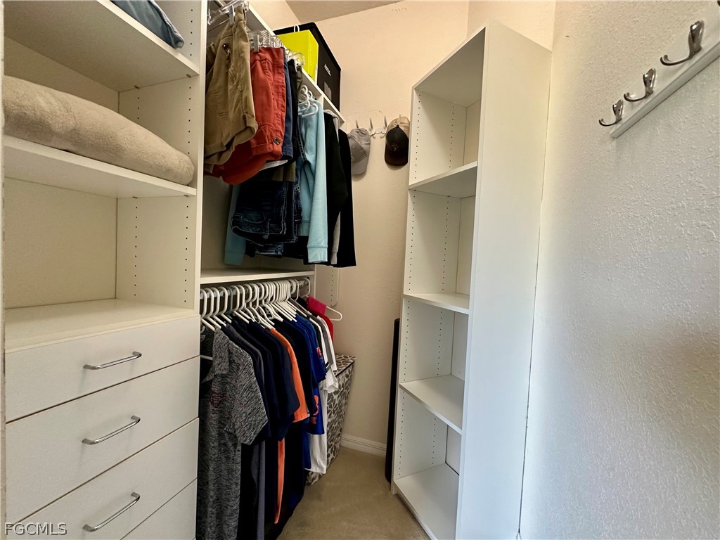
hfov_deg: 102.1
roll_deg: -3.4
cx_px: 360
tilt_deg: -2.6
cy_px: 270
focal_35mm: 14
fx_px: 291
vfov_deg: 85.7
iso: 320
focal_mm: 2.22
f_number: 2.2
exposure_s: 1/60
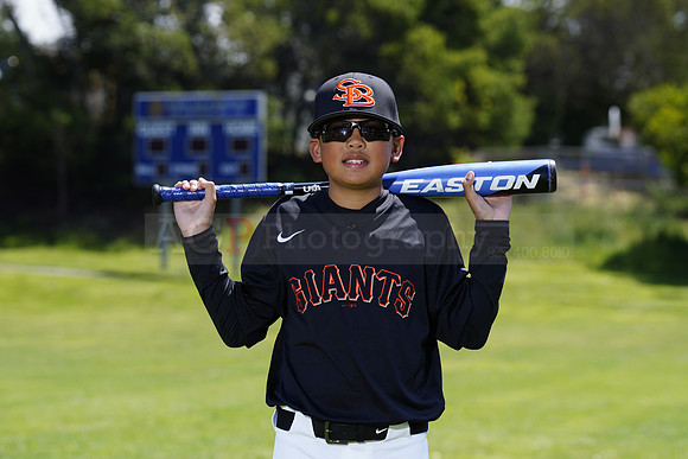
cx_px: 344
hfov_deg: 14.9
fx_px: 2638
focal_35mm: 138
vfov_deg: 9.9
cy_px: 230
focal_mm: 138
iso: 100
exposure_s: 1/250
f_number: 6.3
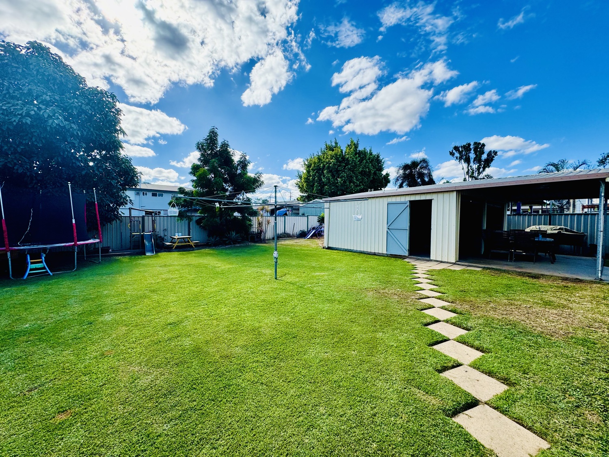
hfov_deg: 102.1
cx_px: 304
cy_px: 228
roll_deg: -1.8
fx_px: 246
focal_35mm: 14
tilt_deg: +0.0
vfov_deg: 85.7
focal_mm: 2.22
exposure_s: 1/1217
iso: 40
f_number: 2.2
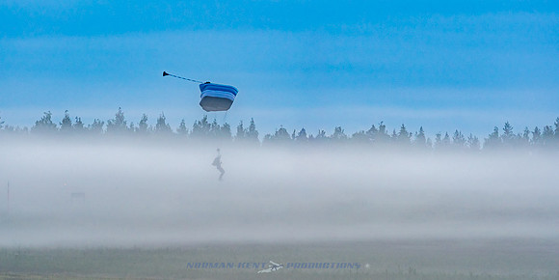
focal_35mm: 215
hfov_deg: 10.3
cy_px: 131
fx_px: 3105
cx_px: 280
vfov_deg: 5.2
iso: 1000
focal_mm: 200
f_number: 5.6
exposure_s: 1/250
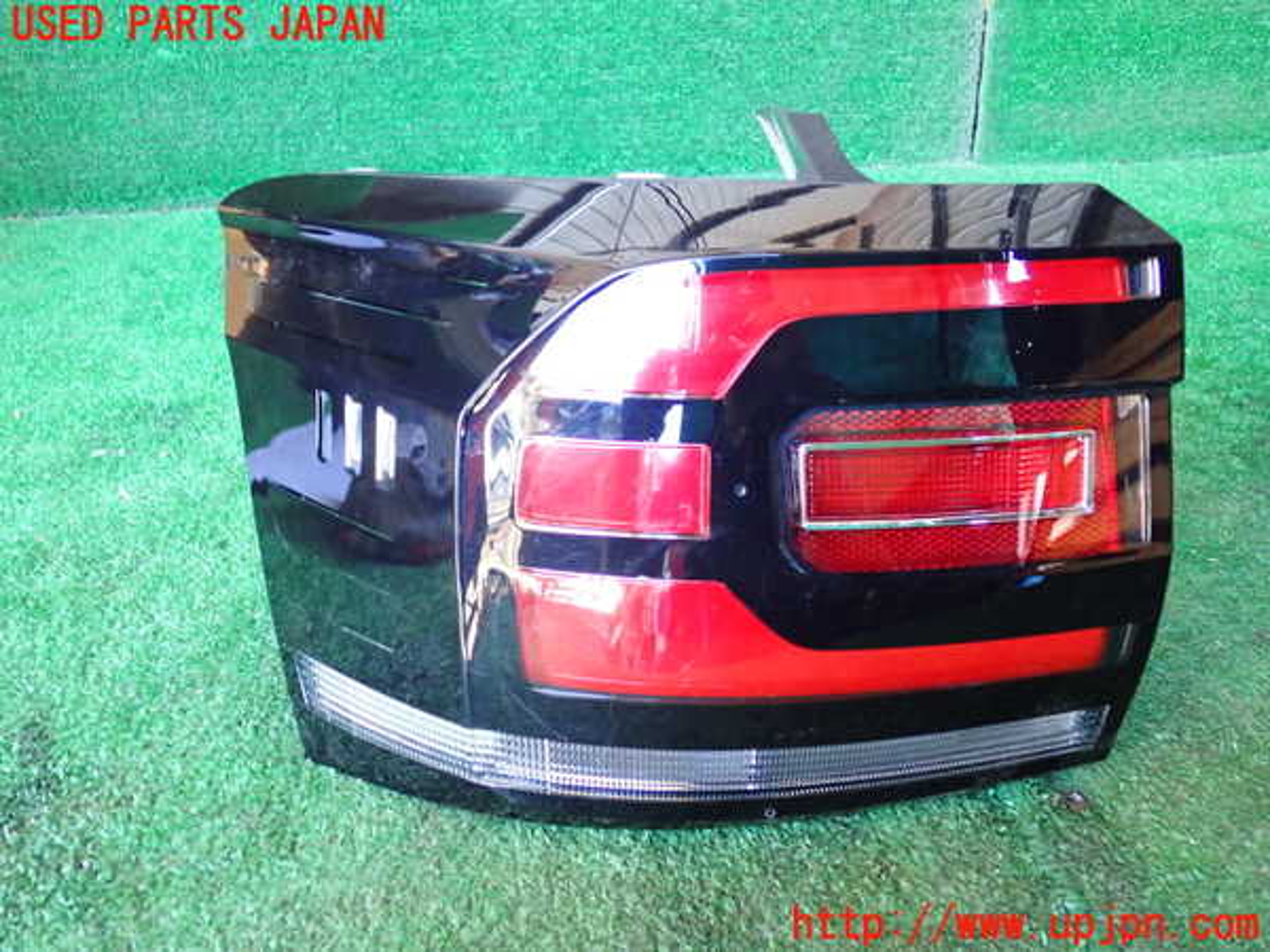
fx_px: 1101
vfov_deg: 46.8
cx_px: 635
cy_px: 476
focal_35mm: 30
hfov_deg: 60.0
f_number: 2.3
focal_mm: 5.4
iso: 640
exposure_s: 1/50
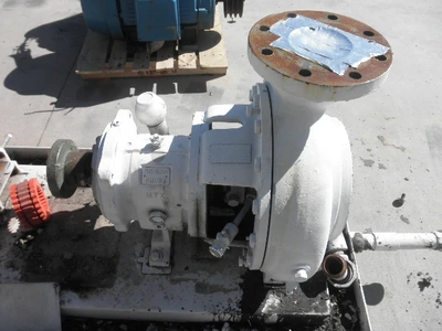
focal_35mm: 28
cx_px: 221
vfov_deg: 49.7
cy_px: 166
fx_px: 358
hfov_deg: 63.4
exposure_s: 1/125
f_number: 8.5
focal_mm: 5
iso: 64
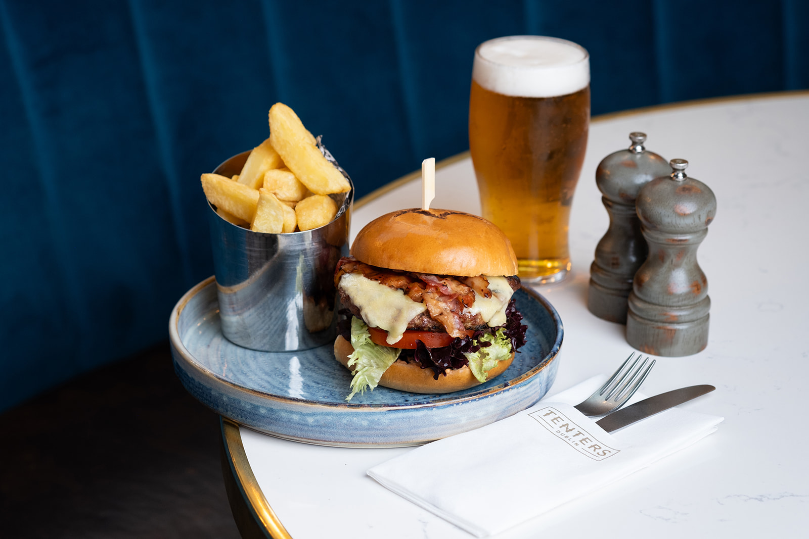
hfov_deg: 22.6
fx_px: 2023
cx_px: 404
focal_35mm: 90
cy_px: 270
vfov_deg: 15.2
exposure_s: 1/125
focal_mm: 60
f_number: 4
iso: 320
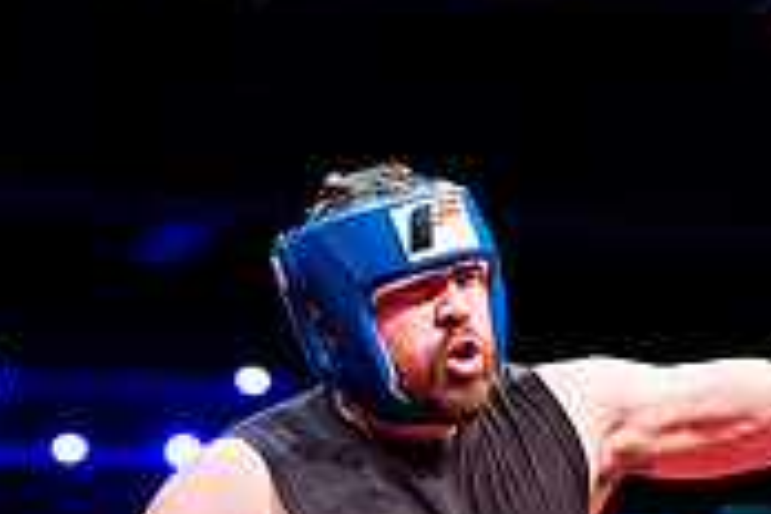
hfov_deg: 10.7
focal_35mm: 187
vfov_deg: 7.3
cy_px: 658
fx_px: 4005
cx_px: 1024
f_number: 2.8
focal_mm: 56
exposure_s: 1/1000
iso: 4000
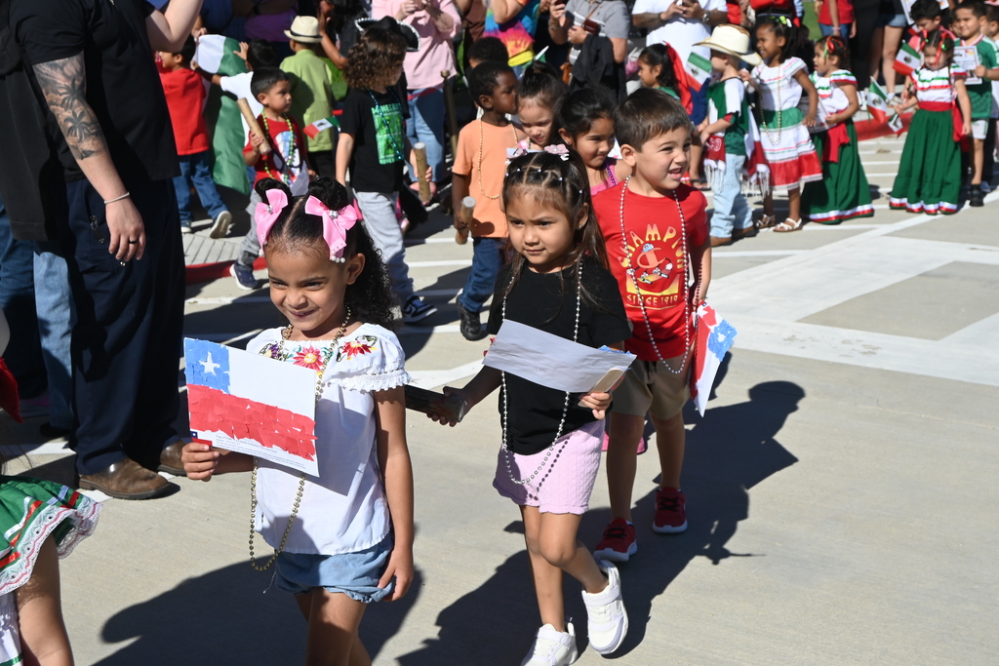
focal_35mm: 51
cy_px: 333
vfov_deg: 26.5
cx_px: 500
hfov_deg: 38.9
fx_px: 1415
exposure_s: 1/500
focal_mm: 34
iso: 100
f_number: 8
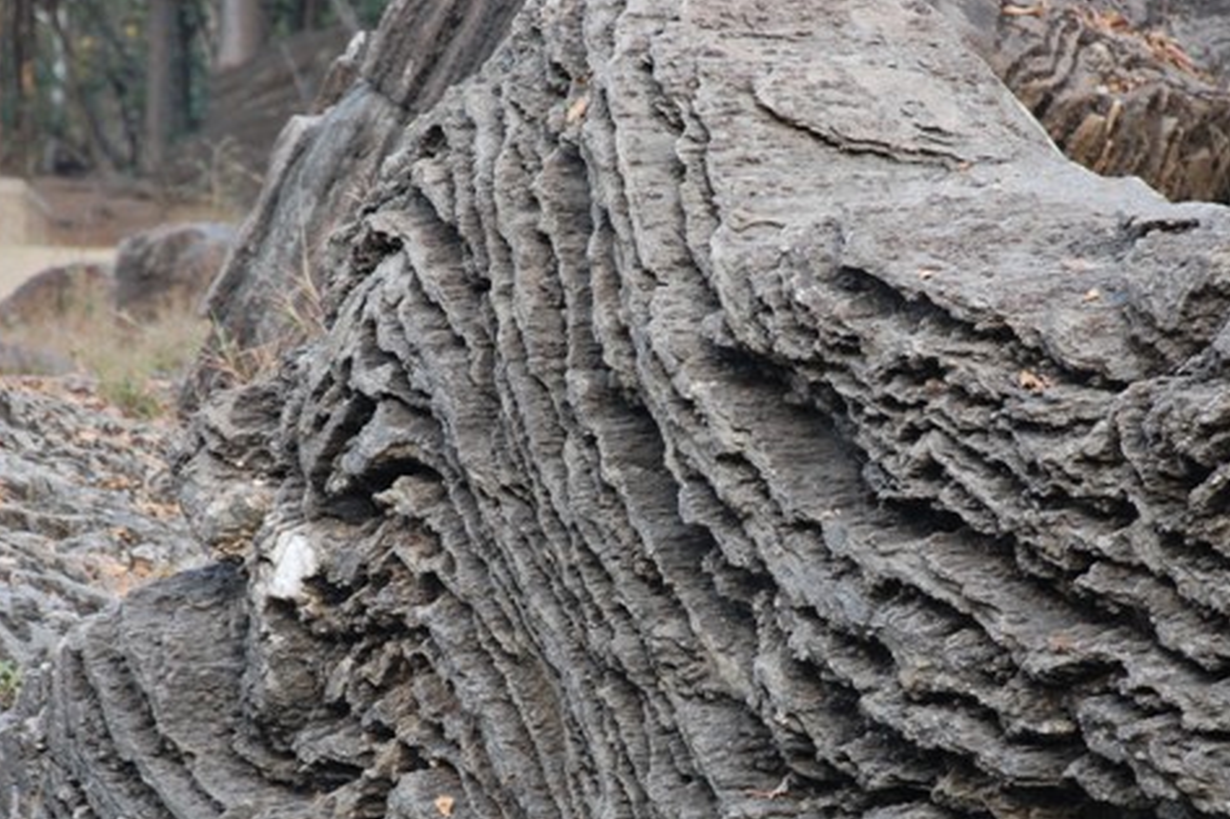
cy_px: 549
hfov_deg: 10.1
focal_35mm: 203
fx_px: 6933
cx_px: 627
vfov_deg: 6.8
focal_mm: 100
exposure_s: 1/100
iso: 800
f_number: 5.6
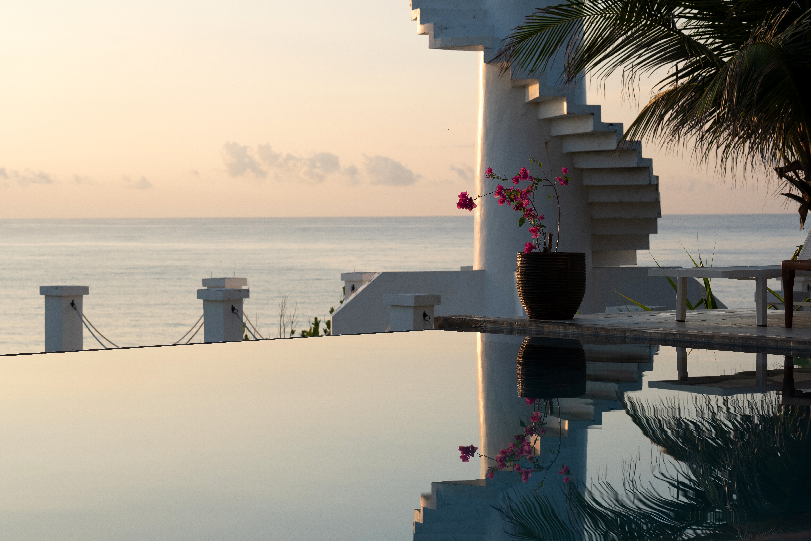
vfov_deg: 16.3
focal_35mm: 84
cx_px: 406
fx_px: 1892
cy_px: 270
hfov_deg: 24.2
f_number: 4.5
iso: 250
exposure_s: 1/800
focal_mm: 56
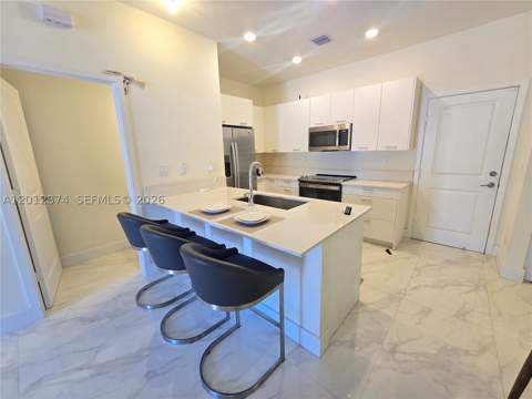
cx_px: 266
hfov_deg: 106.2
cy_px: 200
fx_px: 200
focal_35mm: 13
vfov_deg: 89.9
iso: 125
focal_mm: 2.2
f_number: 2.2
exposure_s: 1/60
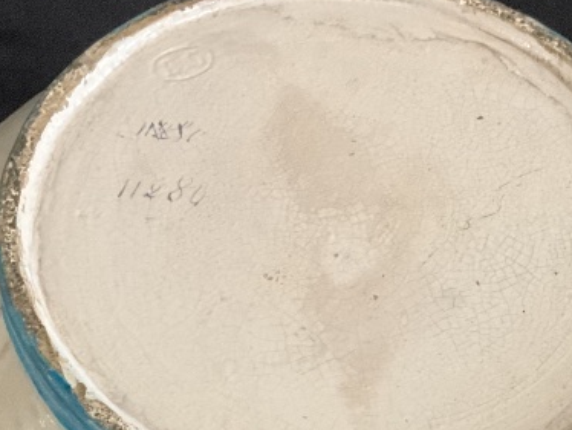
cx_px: 370
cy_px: 519
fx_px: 1538
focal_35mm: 93
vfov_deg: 15.3
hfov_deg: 21.0
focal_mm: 3
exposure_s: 1/50
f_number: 1.8
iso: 250
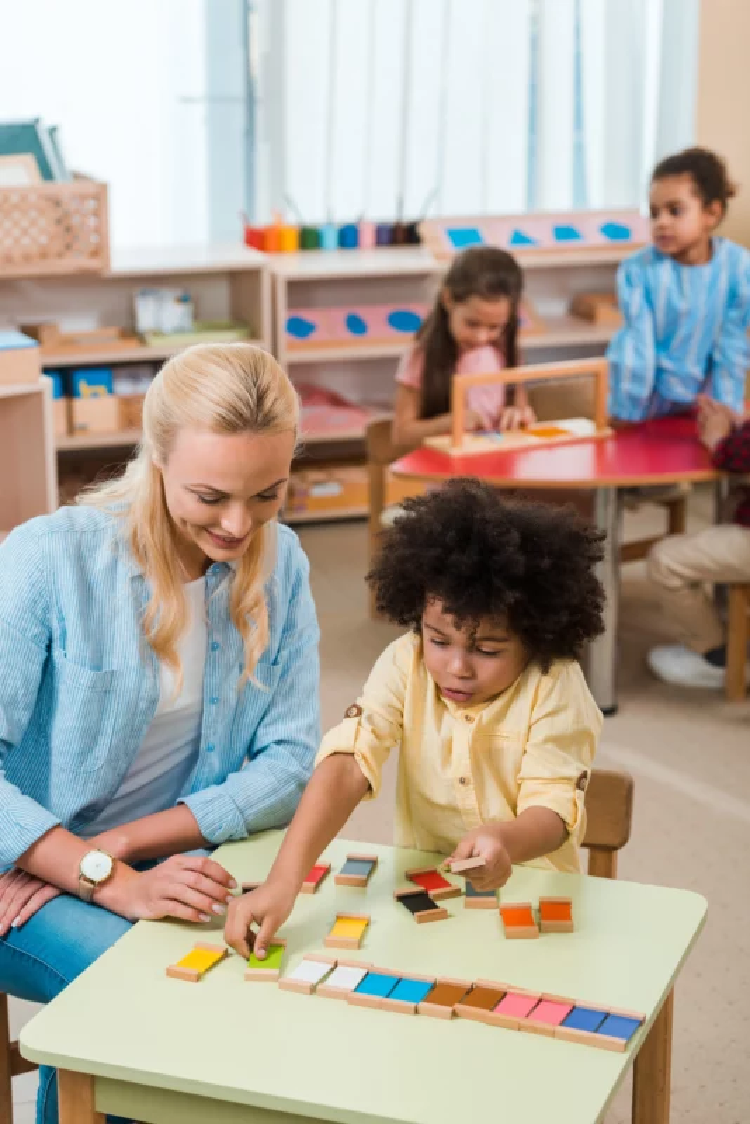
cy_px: 562
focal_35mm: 70
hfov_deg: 19.5
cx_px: 375
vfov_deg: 28.8
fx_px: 2185
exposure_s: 1/200
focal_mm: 70
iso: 320
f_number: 3.5
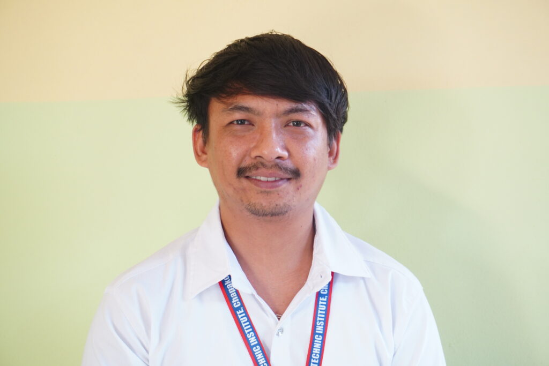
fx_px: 938
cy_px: 183
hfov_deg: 32.6
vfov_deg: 22.1
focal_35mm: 62
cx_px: 274
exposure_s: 1/30
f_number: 5.6
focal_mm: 41
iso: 1000
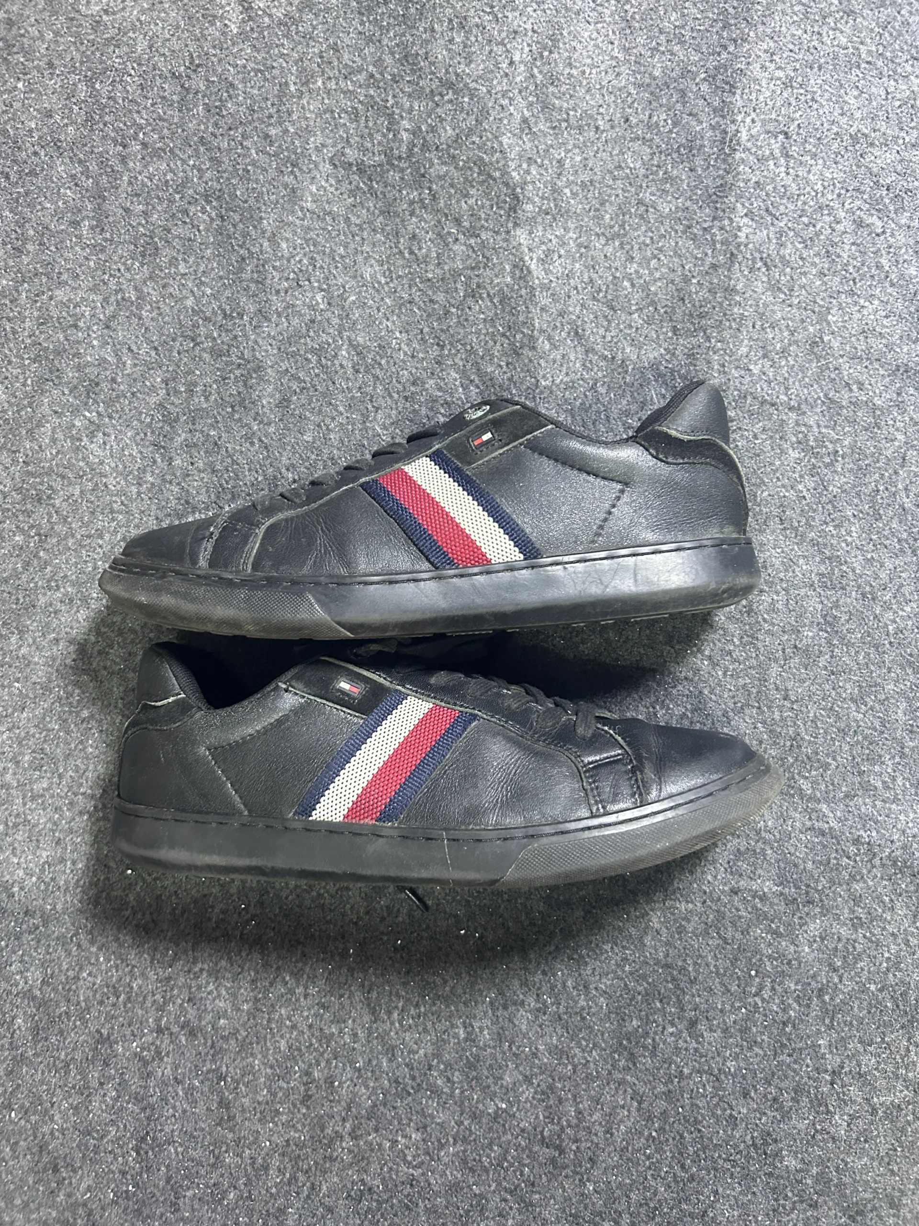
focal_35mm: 26
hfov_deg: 53.1
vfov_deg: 67.3
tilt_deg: -63.7
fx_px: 920
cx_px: 460
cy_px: 613
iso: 640
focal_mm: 5.7
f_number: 1.5
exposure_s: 1/33
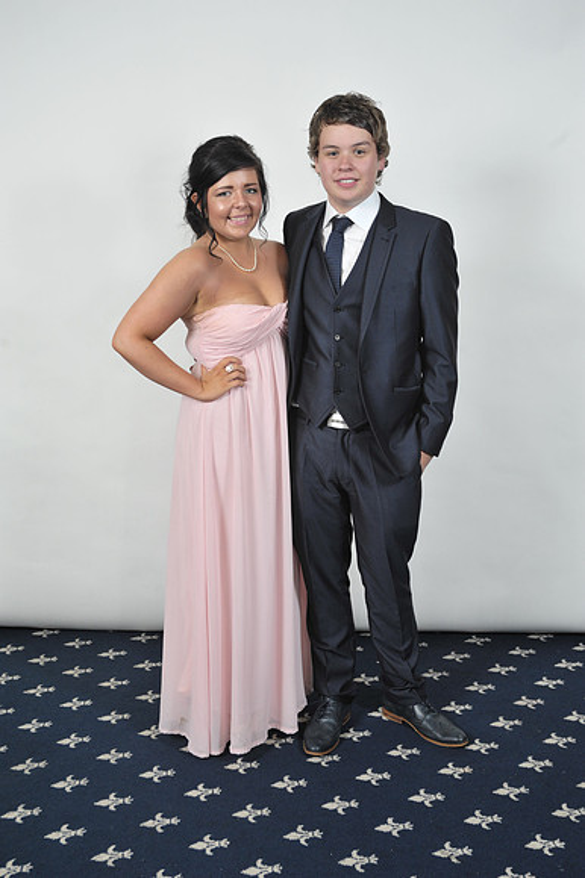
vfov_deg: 43.6
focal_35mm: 45
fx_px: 1098
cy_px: 439
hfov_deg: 29.8
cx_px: 292
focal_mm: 45
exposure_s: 1/160
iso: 1000
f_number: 7.1
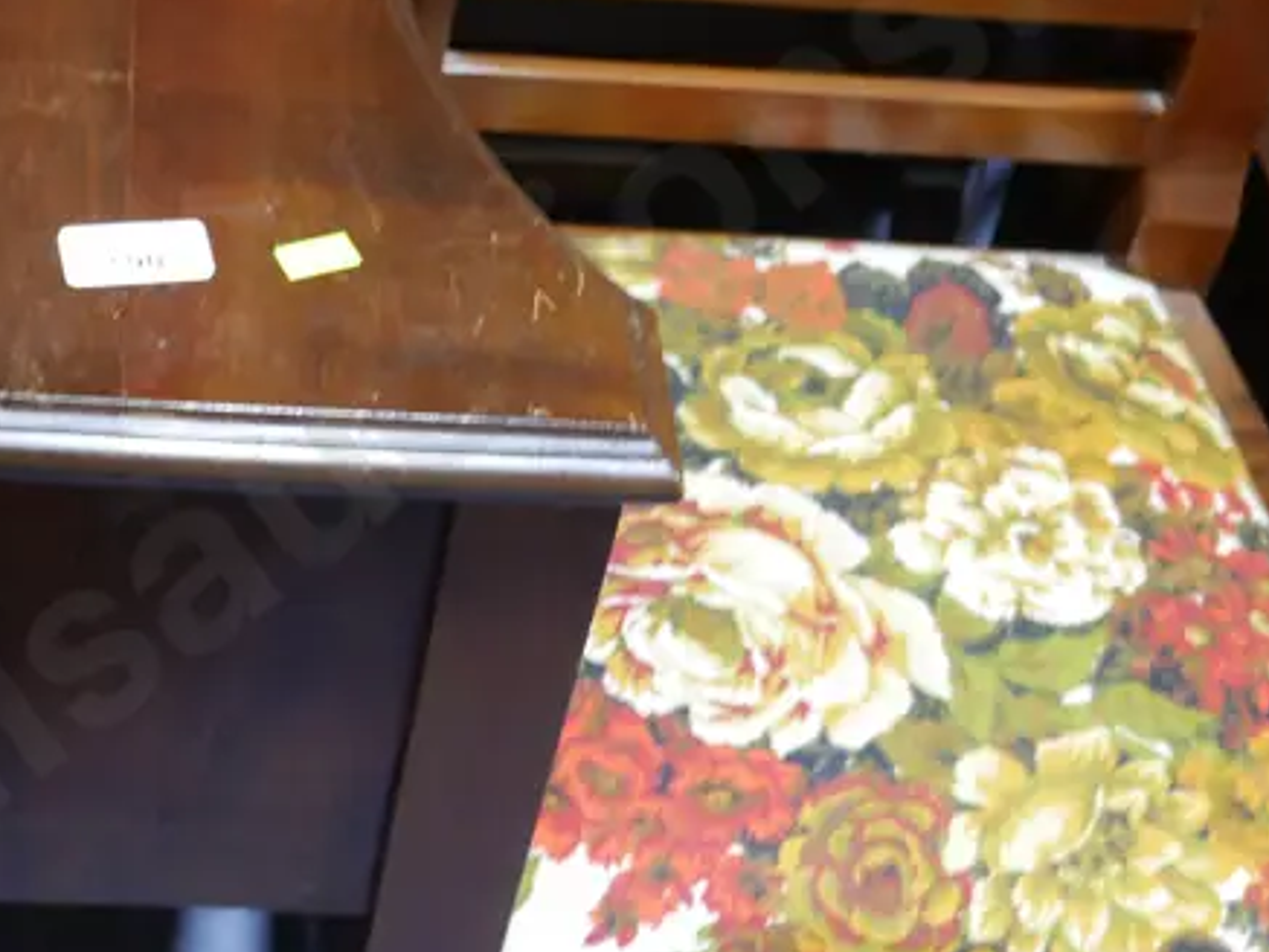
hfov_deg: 25.7
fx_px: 2750
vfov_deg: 19.6
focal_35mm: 75
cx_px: 337
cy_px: 472
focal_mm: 16
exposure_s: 1/60
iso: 800
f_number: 3.6
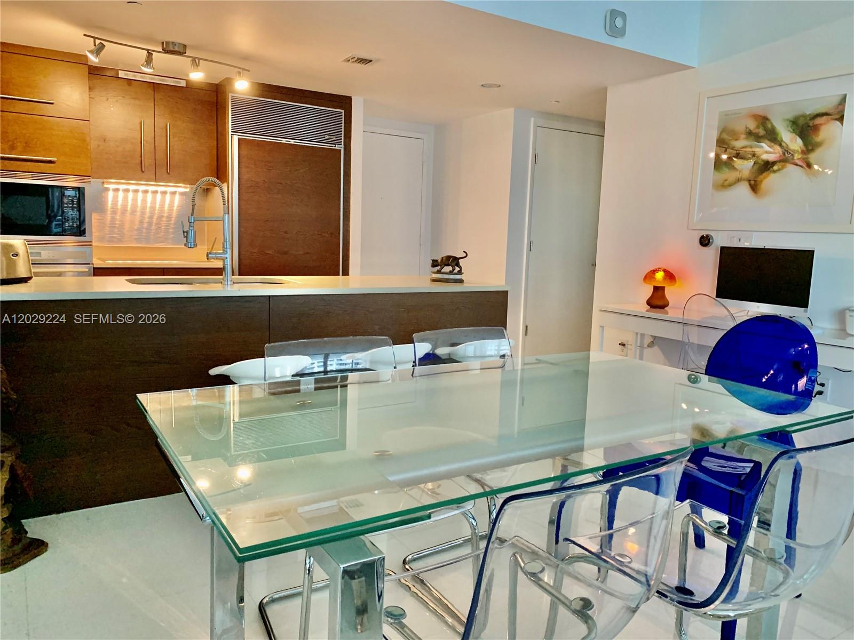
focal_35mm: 26
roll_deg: -2.2
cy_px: 320
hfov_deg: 67.3
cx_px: 427
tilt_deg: -6.2
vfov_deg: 53.1
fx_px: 641
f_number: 1.8
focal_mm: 4.25
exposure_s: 1/60
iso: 400
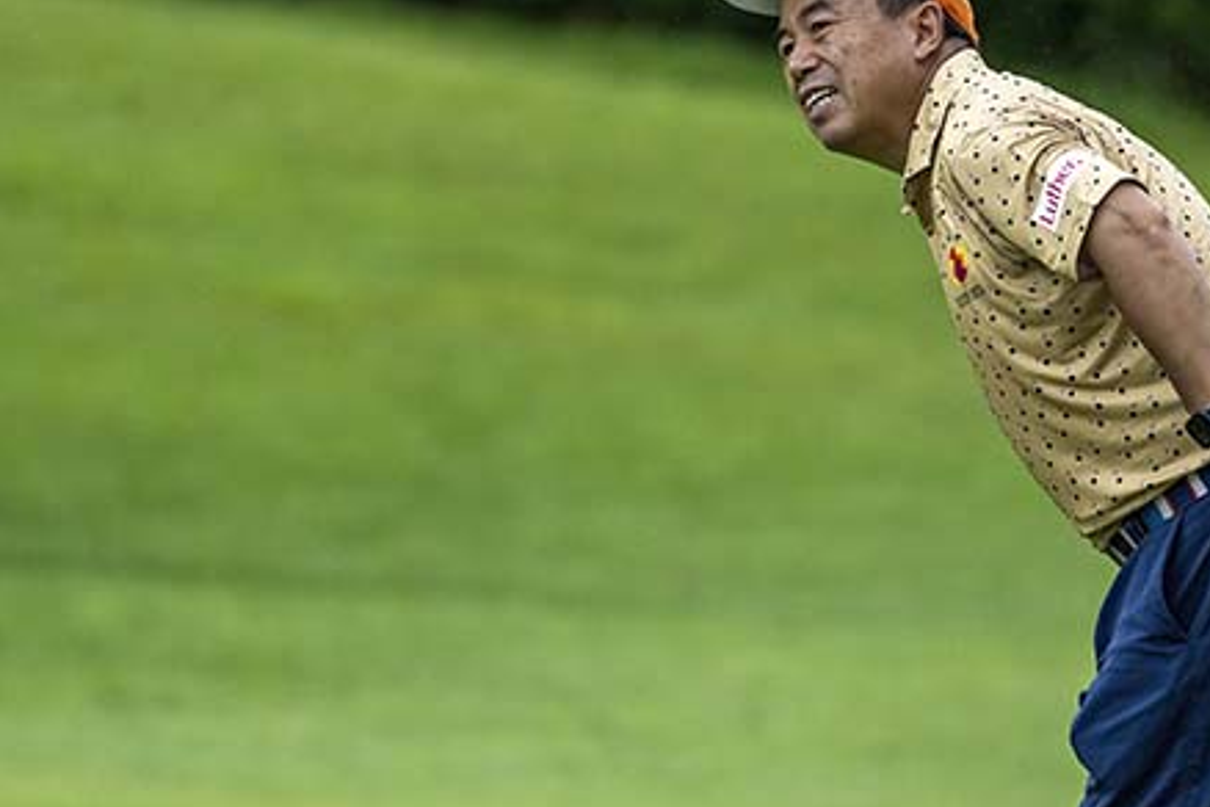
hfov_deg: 2.4
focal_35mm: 876
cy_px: 569
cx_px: 569
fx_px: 29441
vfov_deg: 1.6
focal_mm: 400
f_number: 2.8
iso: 1600
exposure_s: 1/6400
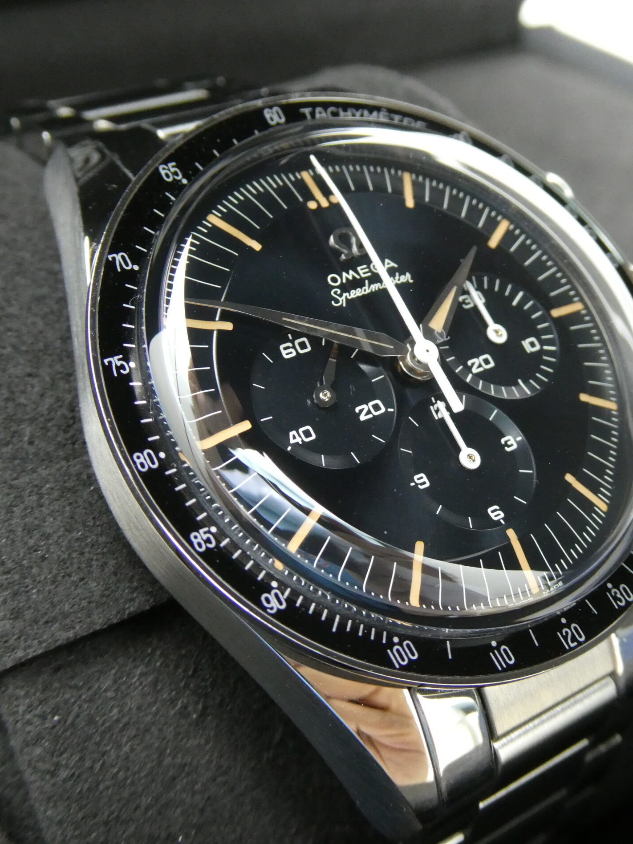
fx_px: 1317
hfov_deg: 27.0
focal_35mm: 54
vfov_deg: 35.5
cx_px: 365
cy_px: 425
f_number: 3.8
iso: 640
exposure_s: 1/80
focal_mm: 7.2
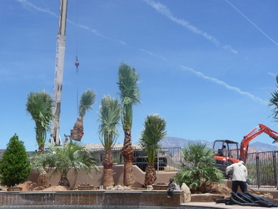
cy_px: 148
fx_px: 330
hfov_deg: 45.5
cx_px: 110
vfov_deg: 34.7
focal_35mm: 41
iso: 100
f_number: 3.3
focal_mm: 4.7
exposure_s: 1/1000
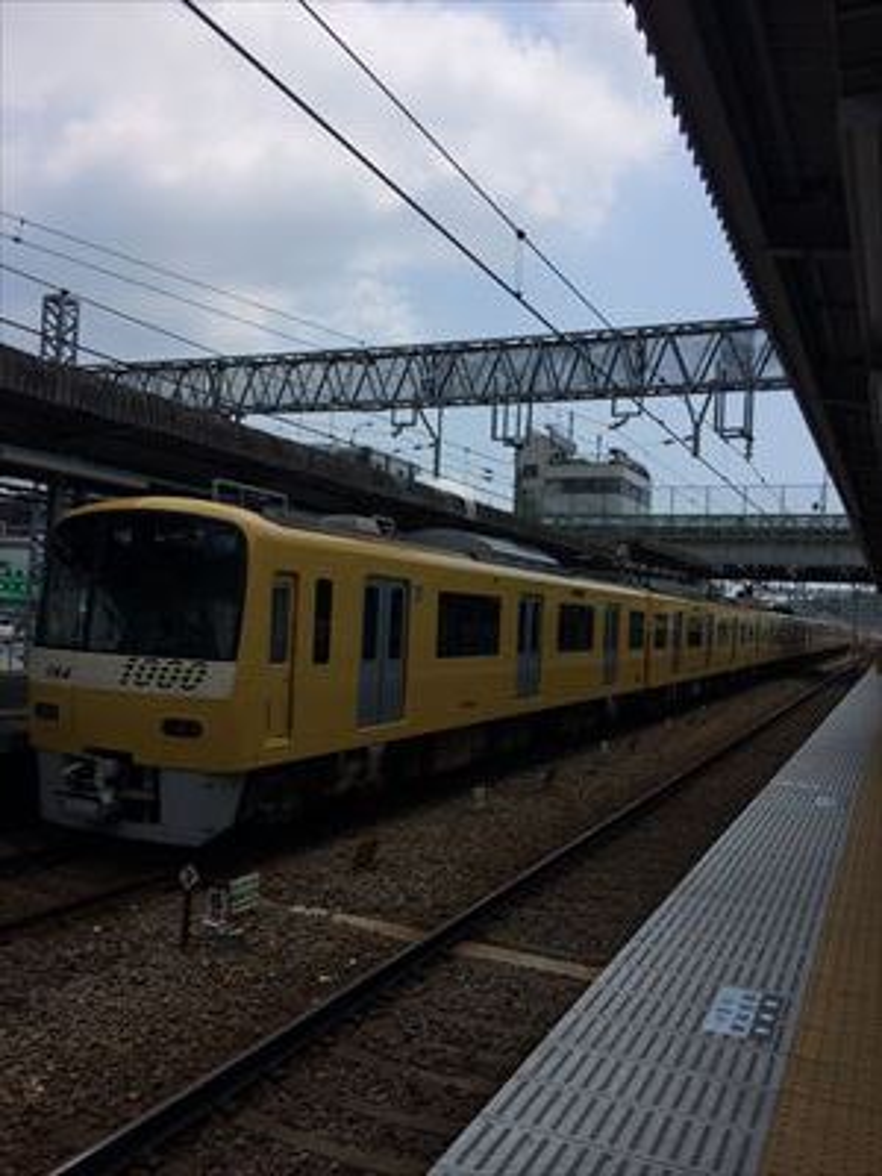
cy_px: 588
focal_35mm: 30
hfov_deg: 46.8
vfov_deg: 60.0
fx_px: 1019
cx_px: 441
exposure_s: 1/3425
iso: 40
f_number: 2.2
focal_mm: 4.12
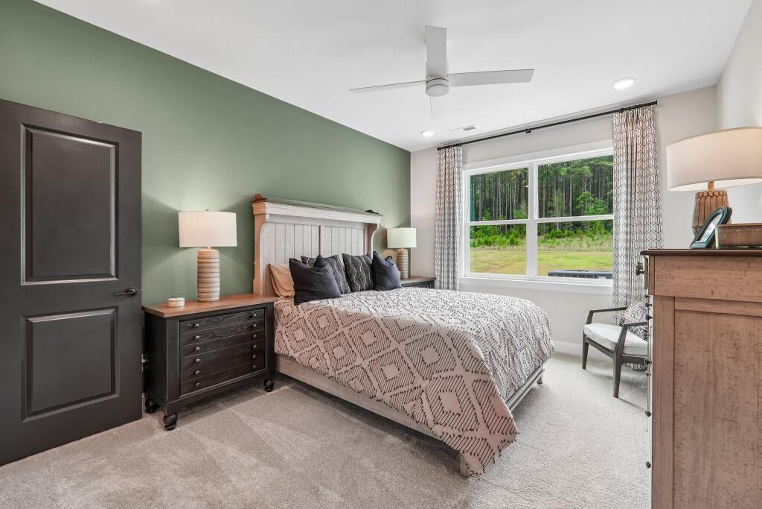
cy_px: 254
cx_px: 381
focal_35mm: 15
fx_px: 318
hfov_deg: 100.4
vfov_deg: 77.3
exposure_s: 1/15
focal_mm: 10
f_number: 8
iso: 400
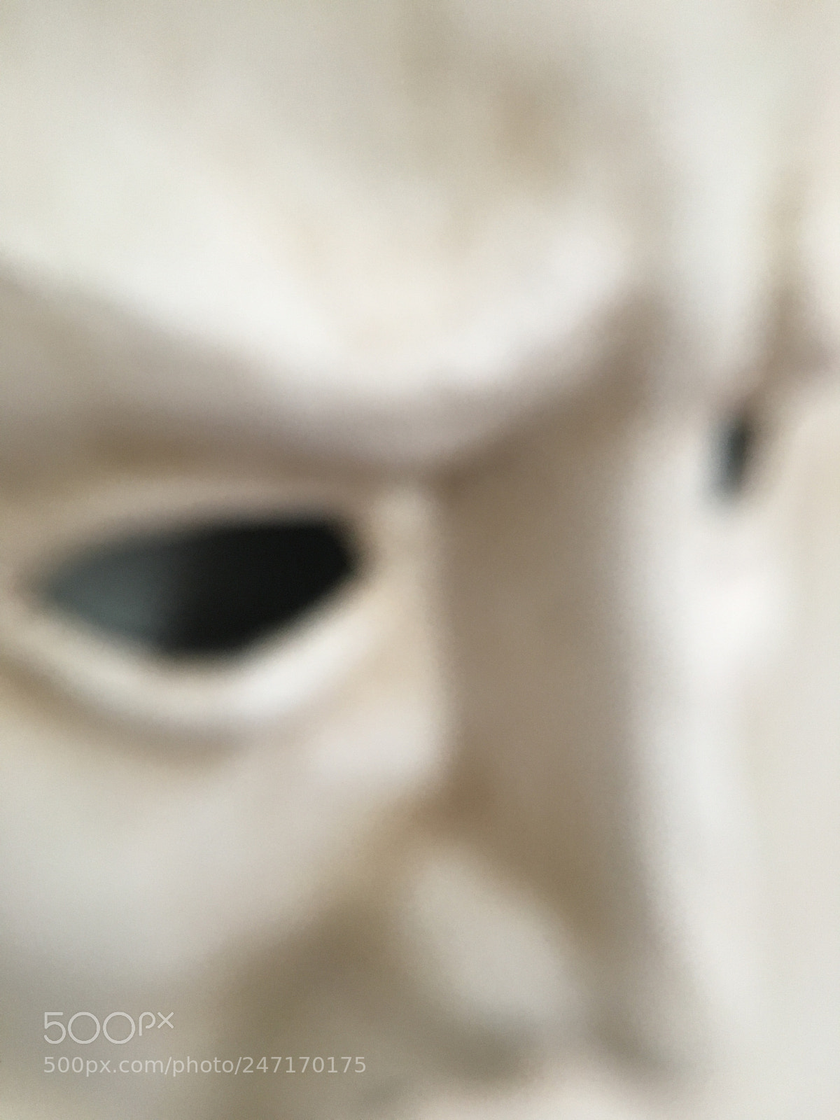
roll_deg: +0.0
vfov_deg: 61.7
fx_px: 938
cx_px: 420
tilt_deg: -28.7
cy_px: 560
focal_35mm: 29
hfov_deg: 48.2
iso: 125
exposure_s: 1/30
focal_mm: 4.15
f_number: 2.2
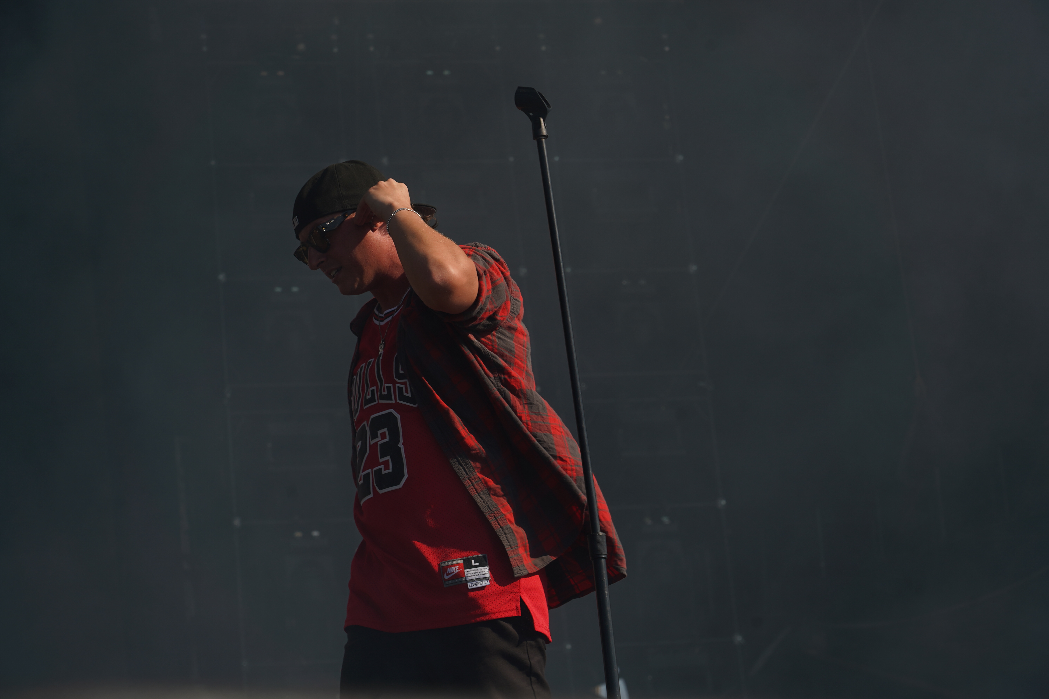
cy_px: 350
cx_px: 524
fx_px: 3059
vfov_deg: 13.0
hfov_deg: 19.5
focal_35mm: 105
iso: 100
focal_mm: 105
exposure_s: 1/500
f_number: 8
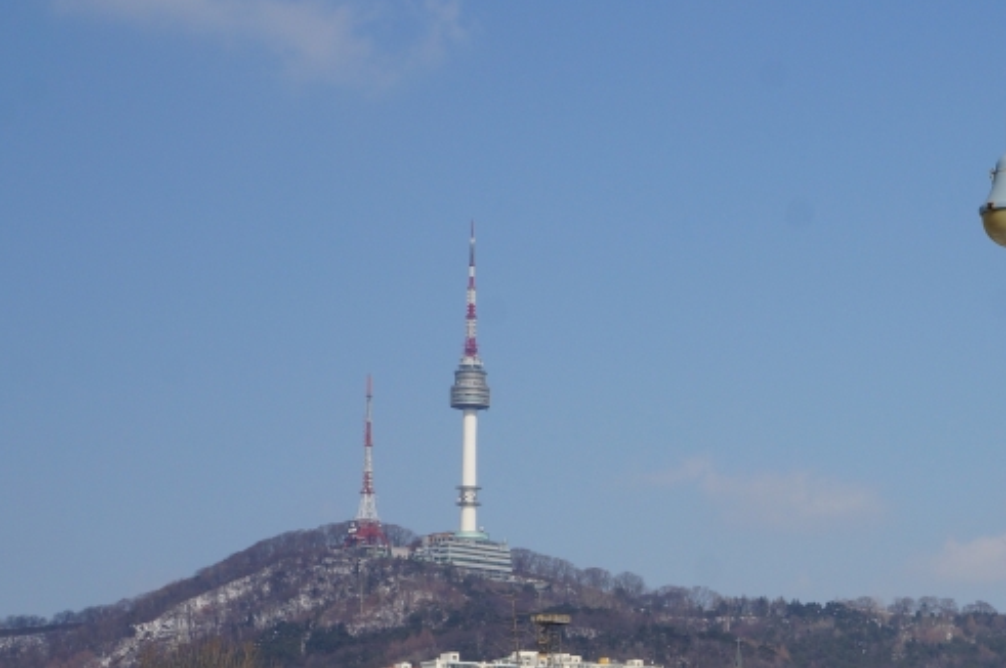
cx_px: 983
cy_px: 545
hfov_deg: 18.7
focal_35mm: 107
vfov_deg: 12.7
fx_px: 2987
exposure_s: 1/500
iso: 200
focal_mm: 35
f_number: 13
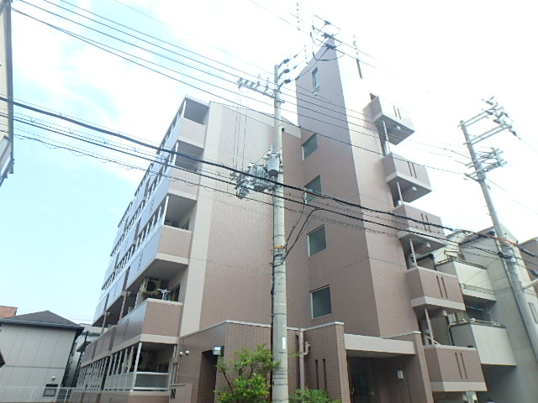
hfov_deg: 79.0
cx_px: 269
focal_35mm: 21
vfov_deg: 63.4
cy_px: 202
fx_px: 326
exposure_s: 1/125
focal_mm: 3.7
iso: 125
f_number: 6
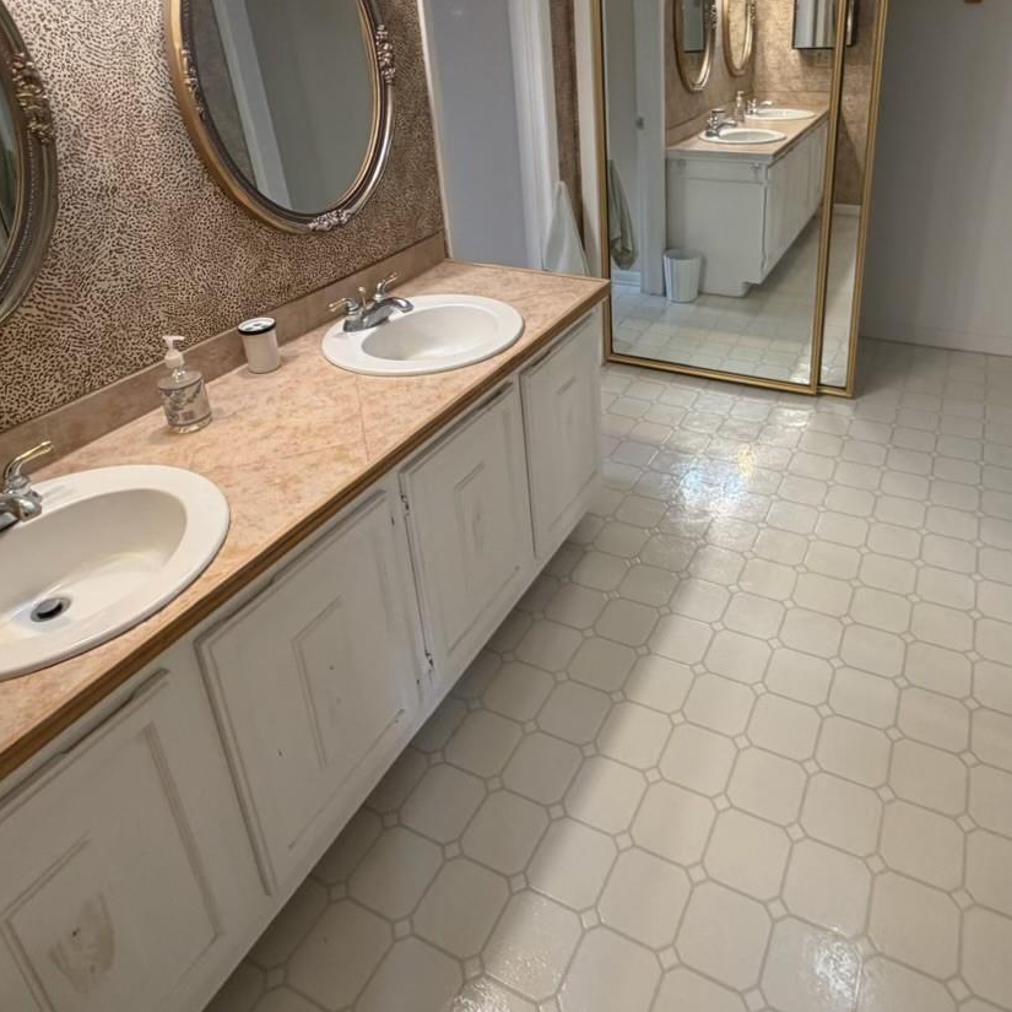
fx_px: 794
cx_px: 611
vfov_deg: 62.7
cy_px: 307
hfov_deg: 64.4
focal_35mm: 24
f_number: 2.2
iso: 200
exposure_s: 1/60
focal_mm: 2.22
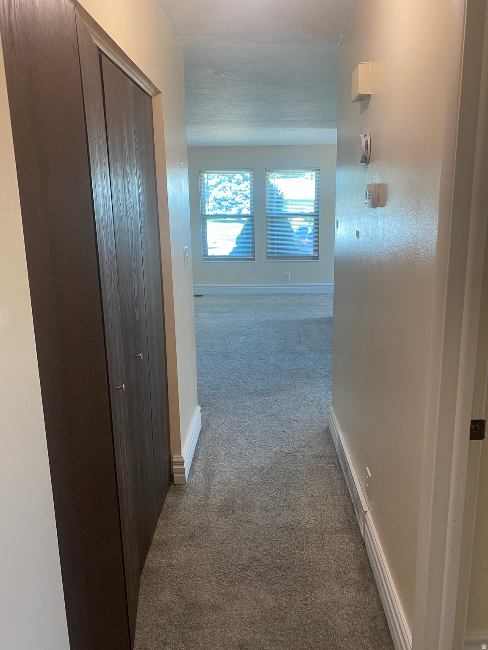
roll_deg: +0.0
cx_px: 244
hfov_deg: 53.1
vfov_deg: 67.3
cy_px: 325
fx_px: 489
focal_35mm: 26
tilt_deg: -10.7
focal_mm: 4.25
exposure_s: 1/60
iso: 100
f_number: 1.8
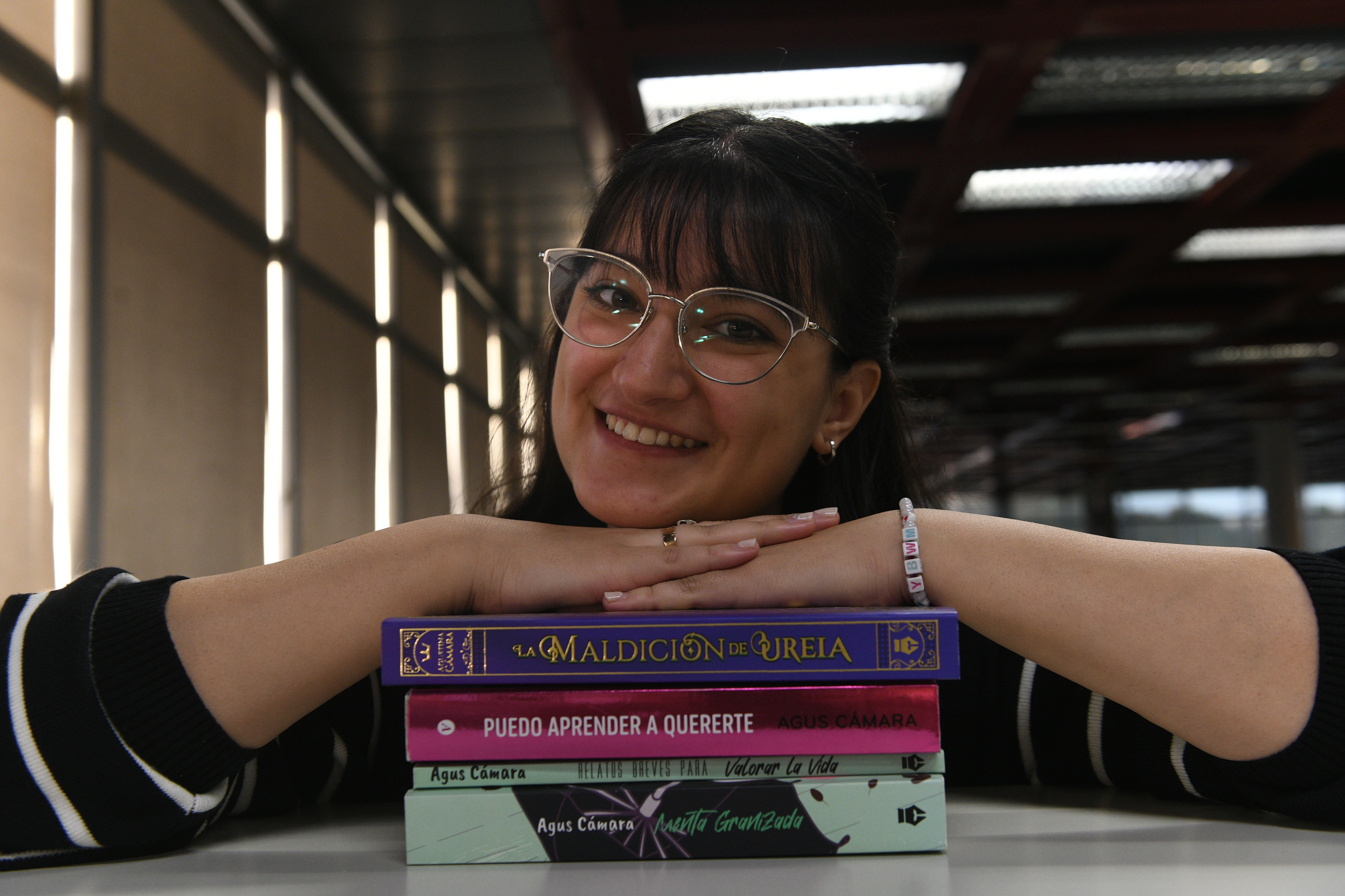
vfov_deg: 35.1
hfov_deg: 50.7
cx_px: 672
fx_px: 1420
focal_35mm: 38
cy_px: 448
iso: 1250
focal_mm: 38
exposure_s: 1/30
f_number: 4
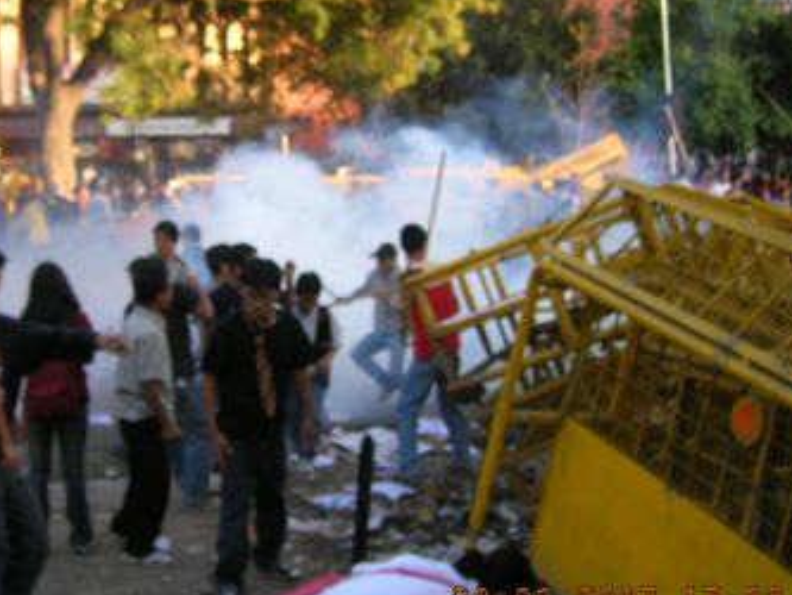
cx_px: 281
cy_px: 249
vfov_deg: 28.5
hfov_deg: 37.2
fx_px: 1167
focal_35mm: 51
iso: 50
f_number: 2.9
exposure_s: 1/85.3
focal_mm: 5.7
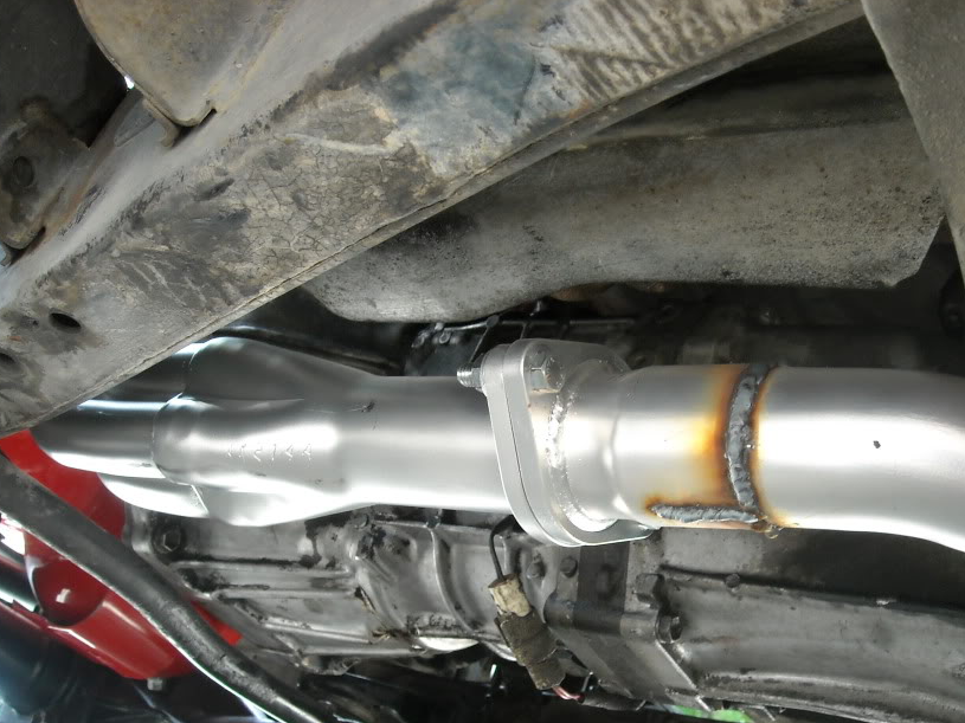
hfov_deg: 42.9
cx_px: 513
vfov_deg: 32.7
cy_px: 450
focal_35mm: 44
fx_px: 1226
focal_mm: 5.7
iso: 208
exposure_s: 1/60
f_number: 2.8
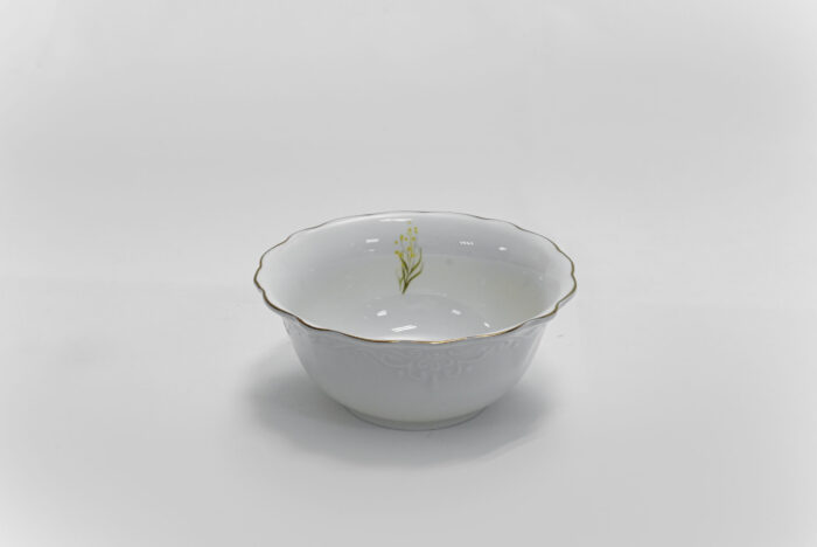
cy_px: 274
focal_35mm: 70
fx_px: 1590
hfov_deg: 28.8
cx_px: 408
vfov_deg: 19.5
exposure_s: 1/100
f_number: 13
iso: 3200
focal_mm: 70
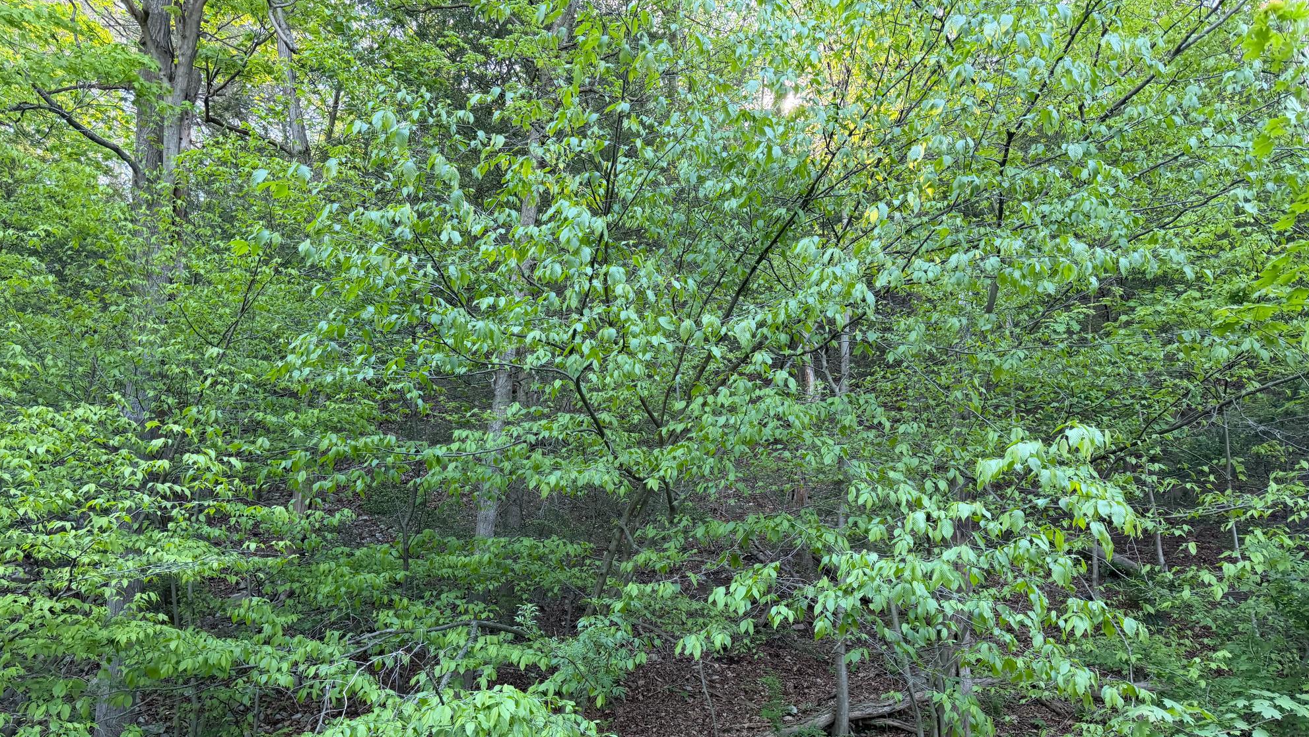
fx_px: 937
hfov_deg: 69.9
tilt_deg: +18.0
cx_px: 650
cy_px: 474
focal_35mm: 27
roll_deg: -0.9
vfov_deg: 42.5
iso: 200
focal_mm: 6.76
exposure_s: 1/186
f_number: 1.78
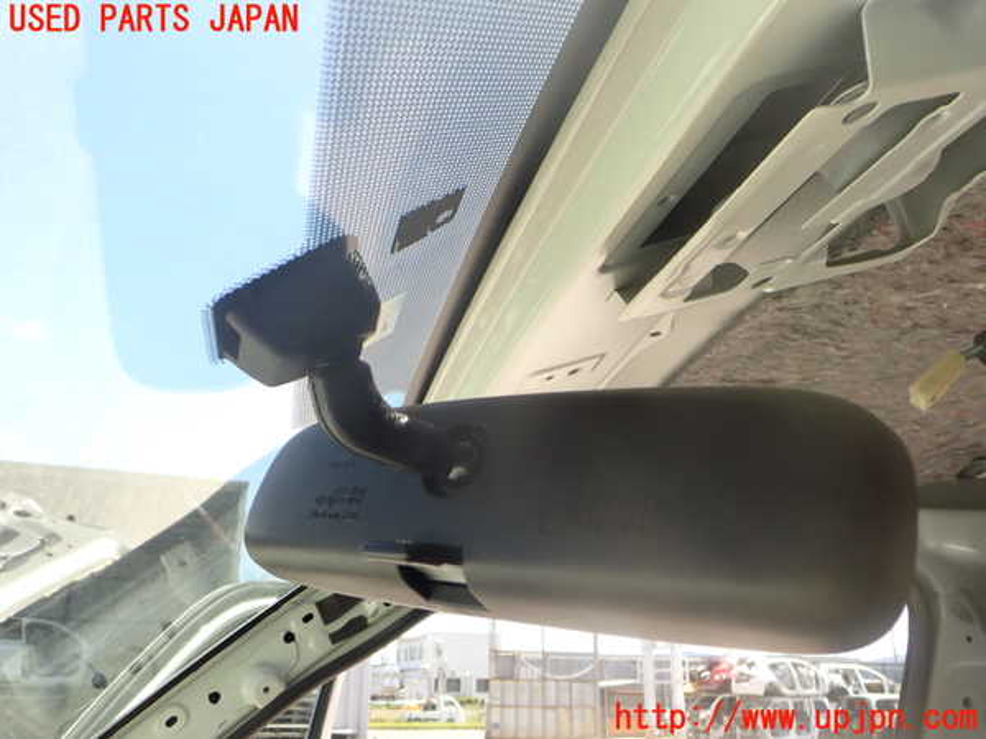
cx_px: 493
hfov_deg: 60.0
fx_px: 855
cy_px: 370
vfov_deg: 46.8
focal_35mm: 30
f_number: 3.2
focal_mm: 5.4
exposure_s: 1/250
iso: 100
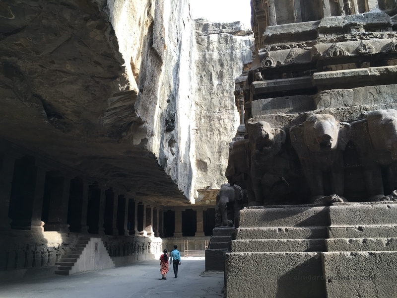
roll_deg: +0.7
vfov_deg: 48.2
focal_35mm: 29
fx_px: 333
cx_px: 198
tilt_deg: +15.4
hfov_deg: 61.7
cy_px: 149
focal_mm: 4.15
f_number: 2.2
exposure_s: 1/100
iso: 40
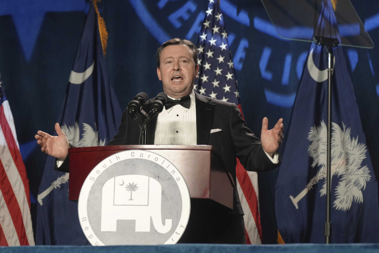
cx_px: 190
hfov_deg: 10.8
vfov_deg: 7.2
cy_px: 126
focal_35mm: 190
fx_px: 2000
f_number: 5.6
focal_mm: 190
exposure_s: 1/200
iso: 1600
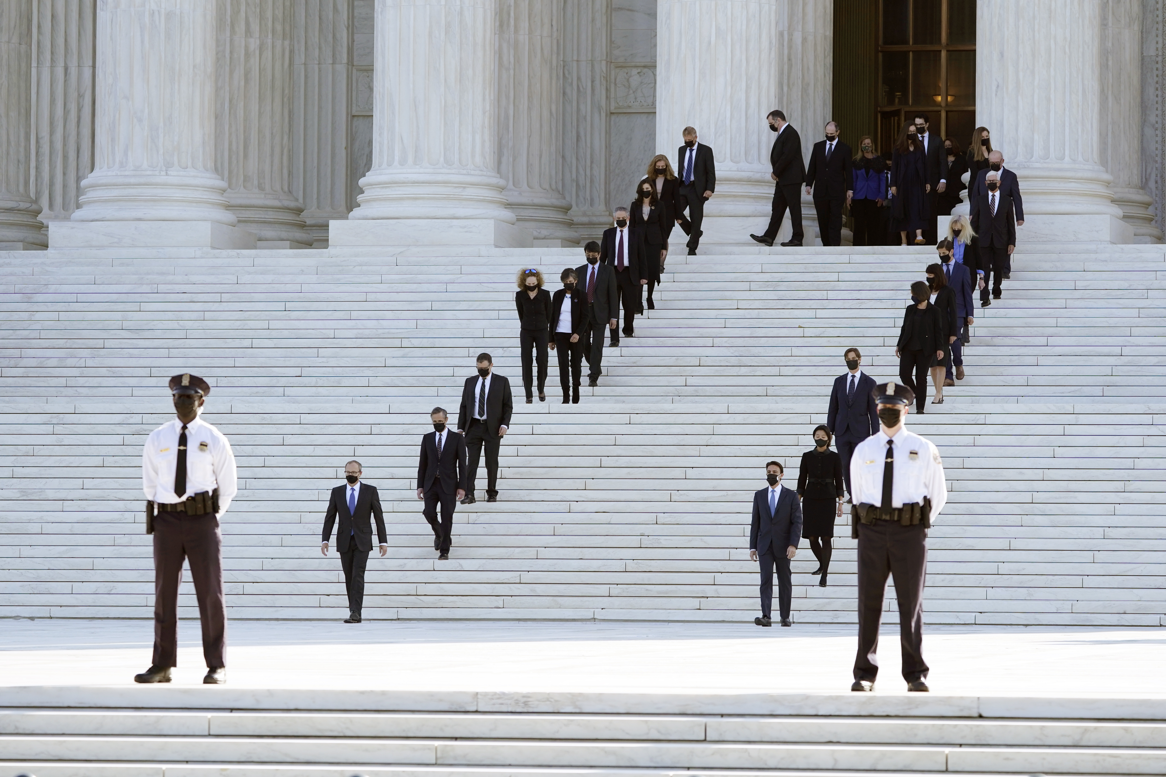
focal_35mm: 190
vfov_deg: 7.2
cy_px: 388
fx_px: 6153
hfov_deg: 10.8
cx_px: 583
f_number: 7.1
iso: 800
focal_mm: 190
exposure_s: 1/1000
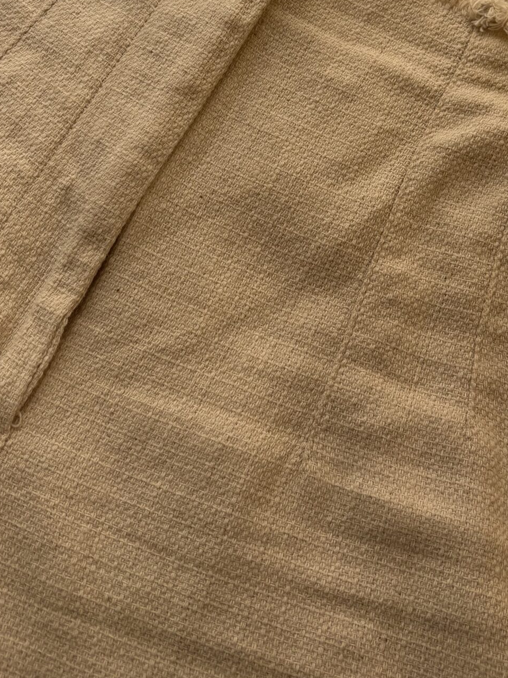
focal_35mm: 52
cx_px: 283
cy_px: 155
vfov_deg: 35.8
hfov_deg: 28.0
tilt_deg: -70.7
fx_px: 1017
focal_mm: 5.96
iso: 50
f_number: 1.6
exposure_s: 1/978
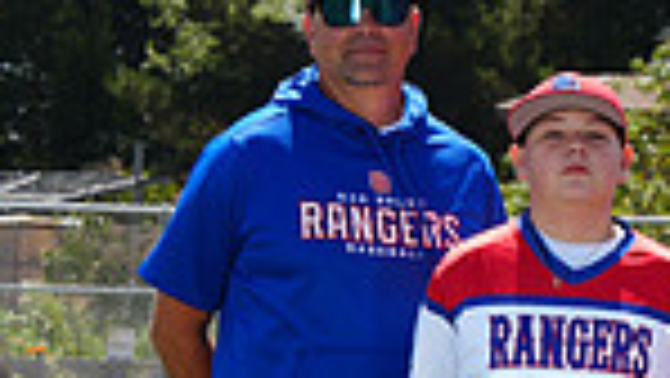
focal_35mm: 285
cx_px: 1237
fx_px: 5066
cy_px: 475
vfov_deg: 4.3
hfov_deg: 7.3
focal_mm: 70
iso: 160
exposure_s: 1/250
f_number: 8
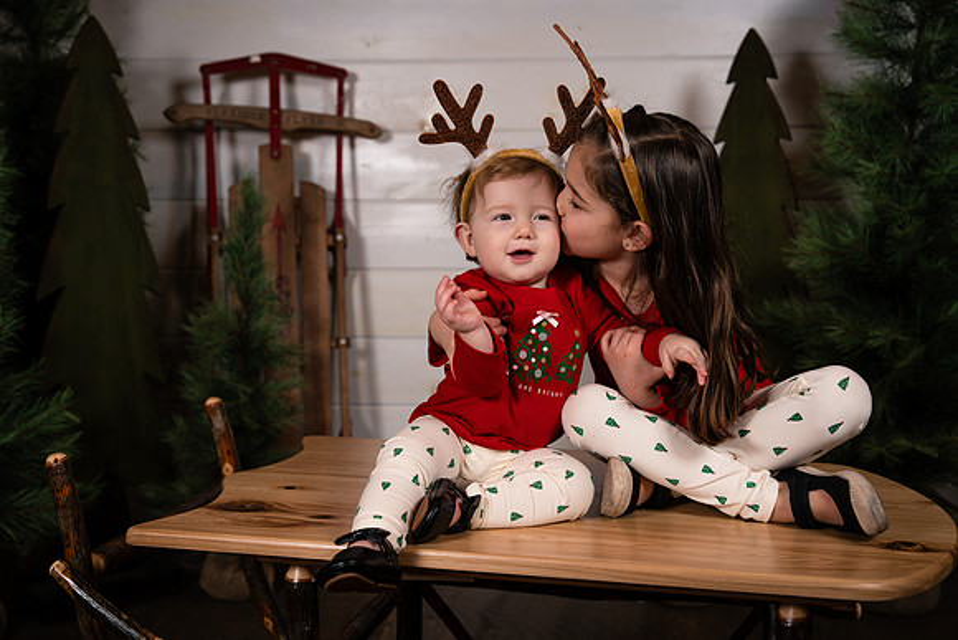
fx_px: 1198
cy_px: 320
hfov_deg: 43.6
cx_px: 479
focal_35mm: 45
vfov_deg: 29.9
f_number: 4
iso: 200
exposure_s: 1/250
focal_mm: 45
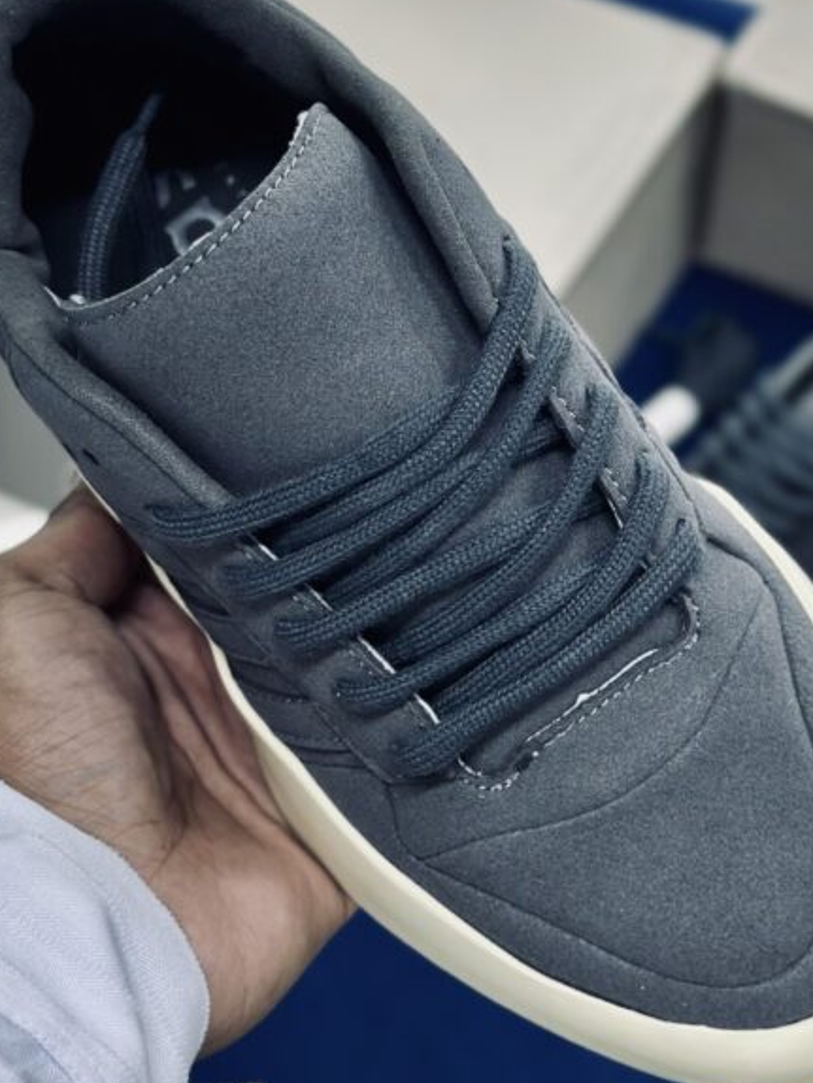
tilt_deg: -52.2
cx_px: 451
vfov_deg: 25.0
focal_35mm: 78
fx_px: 2441
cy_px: 525
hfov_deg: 18.9
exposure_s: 1/100
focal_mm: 6.86
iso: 100
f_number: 1.78
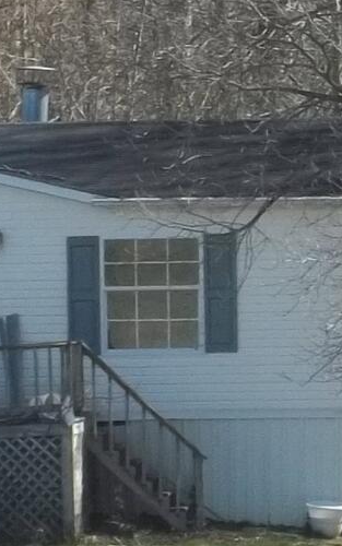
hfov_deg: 1.8
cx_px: -142
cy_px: 378
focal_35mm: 744
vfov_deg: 2.8
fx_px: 11083
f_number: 5.1
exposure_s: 1/200
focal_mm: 21
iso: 64
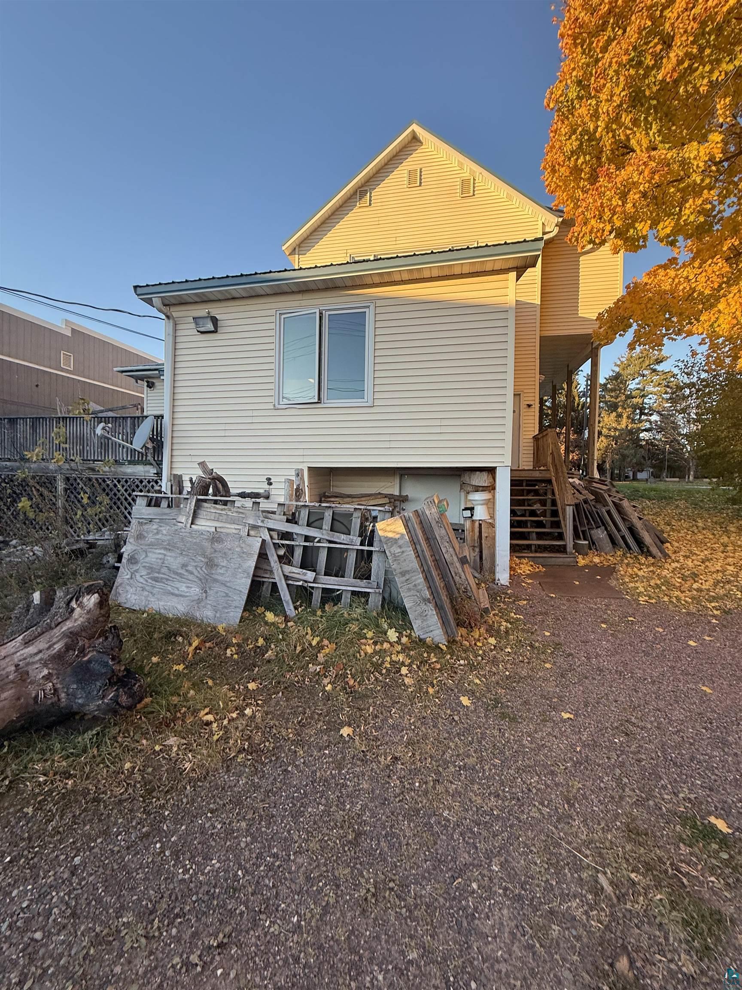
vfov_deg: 102.1
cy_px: 495
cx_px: 371
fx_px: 400
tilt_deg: -1.0
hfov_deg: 85.7
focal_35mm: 14
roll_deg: -1.6
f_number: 2.2
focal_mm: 2.22
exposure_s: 1/170
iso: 50
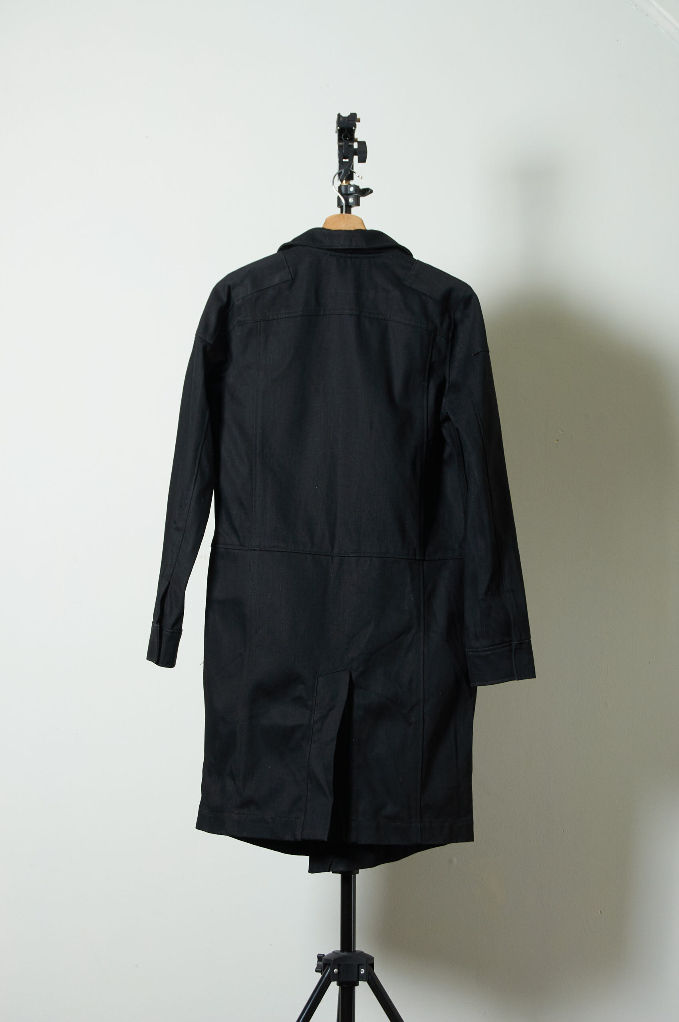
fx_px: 2340
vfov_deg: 24.6
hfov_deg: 16.5
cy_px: 511
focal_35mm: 82
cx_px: 340
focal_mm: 55
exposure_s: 1/100
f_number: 9
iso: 200
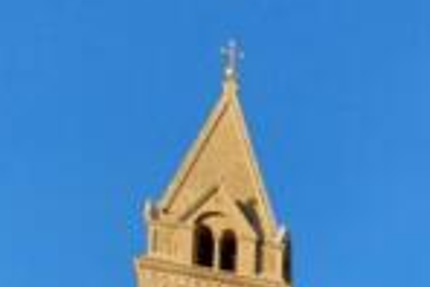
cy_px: 789
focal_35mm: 70
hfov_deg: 23.8
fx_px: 837
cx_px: 616
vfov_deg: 12.4
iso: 50
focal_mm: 1.8
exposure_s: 1/608
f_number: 2.2
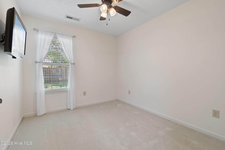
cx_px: 112
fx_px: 94
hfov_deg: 100.4
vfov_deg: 77.3
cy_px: 75
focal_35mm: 15
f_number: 4.5
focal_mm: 10
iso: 100
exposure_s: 1/6
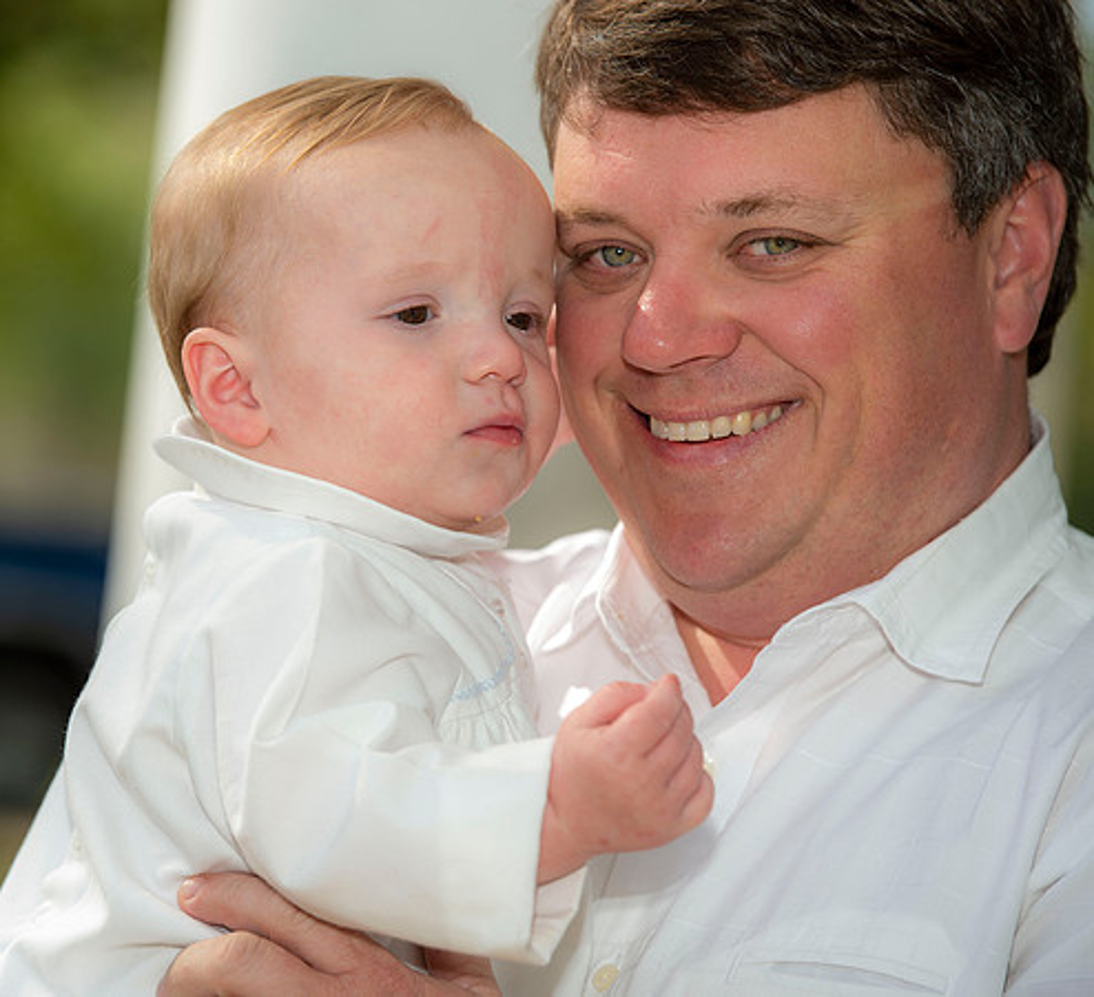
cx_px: 345
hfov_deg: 8.6
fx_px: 7275
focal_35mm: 213
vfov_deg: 7.8
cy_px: 498
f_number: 5
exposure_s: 1/250
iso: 50
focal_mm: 175
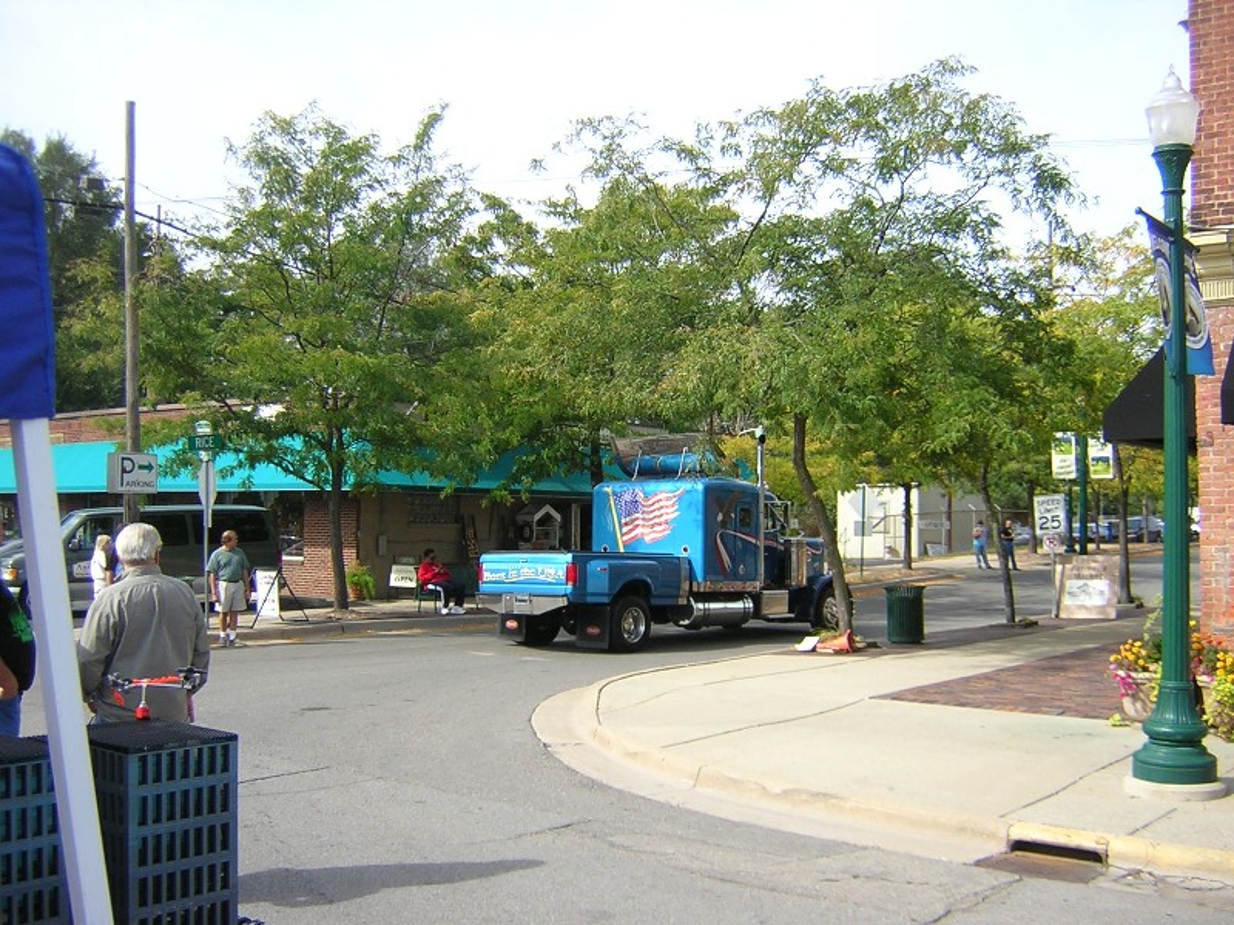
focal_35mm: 36
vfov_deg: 39.7
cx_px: 617
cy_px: 462
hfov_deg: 51.4
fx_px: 1283
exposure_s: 1/467
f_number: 2.6
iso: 100
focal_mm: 4.7
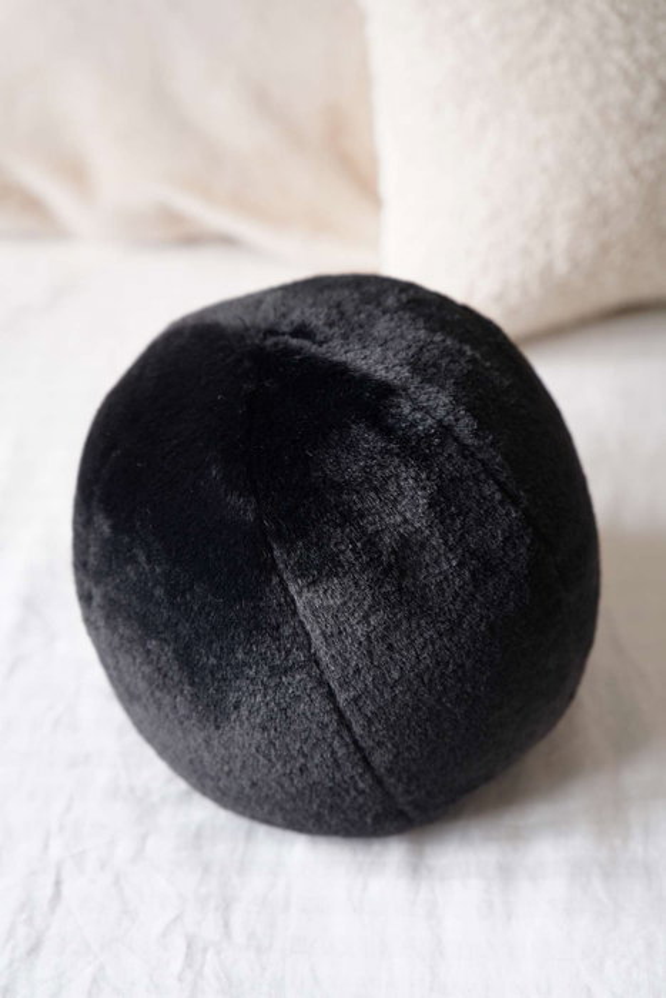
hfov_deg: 19.5
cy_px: 499
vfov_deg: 28.8
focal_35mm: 70
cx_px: 333
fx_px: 1941
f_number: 3.5
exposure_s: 1/100
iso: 320
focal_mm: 70
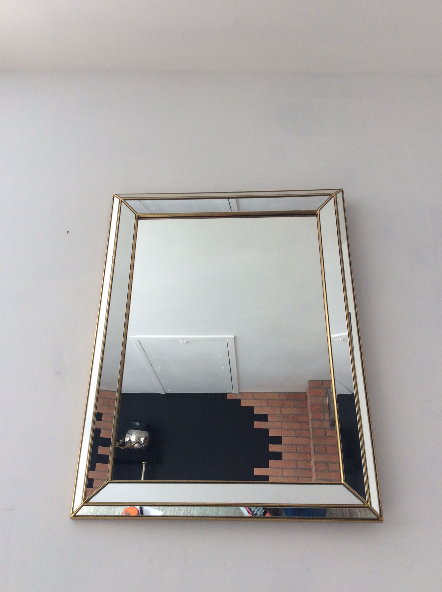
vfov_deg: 56.9
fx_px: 546
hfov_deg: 44.1
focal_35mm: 32
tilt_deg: +27.4
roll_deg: -0.8
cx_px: 221
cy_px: 296
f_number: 2.4
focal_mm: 3.3
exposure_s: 1/25
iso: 40
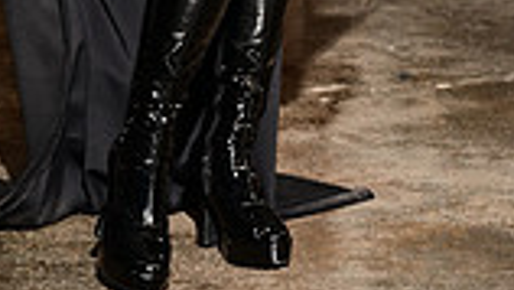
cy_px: -401
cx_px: 226
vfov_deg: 5.1
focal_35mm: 232
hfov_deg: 9.3
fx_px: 3163
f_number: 6.3
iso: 1000
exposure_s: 1/125
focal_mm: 78
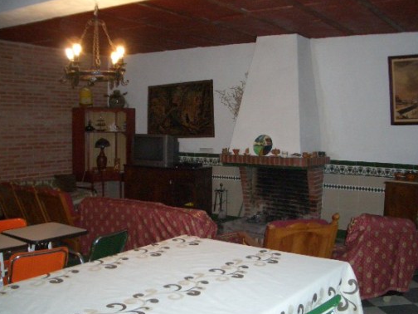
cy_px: 178
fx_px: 483
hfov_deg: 46.8
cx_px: 220
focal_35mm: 40
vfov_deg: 35.9
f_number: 2.6
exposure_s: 1/60
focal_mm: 5.8
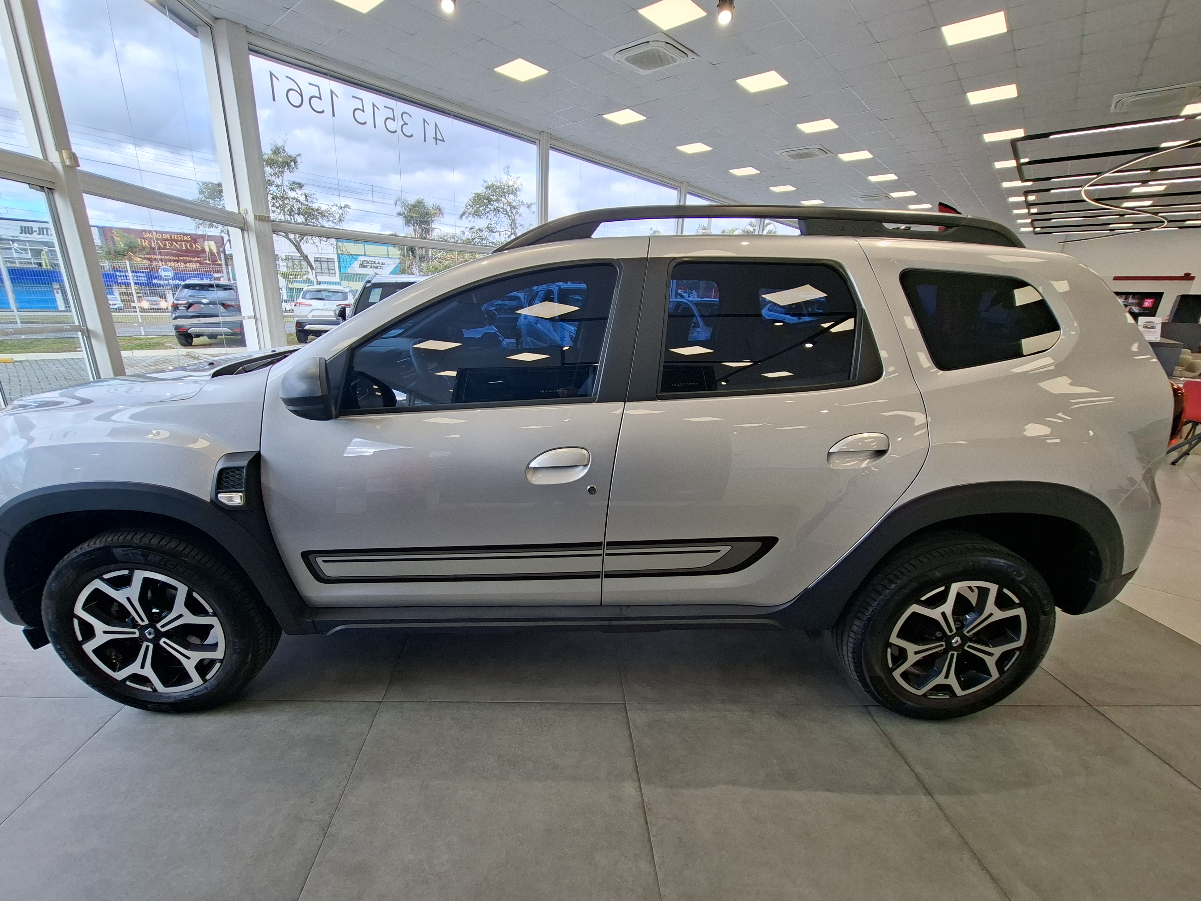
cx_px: 557
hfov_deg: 101.9
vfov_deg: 85.6
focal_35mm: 14
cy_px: 475
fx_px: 486
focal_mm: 1.74
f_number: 2.2
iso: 40
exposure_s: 1/120
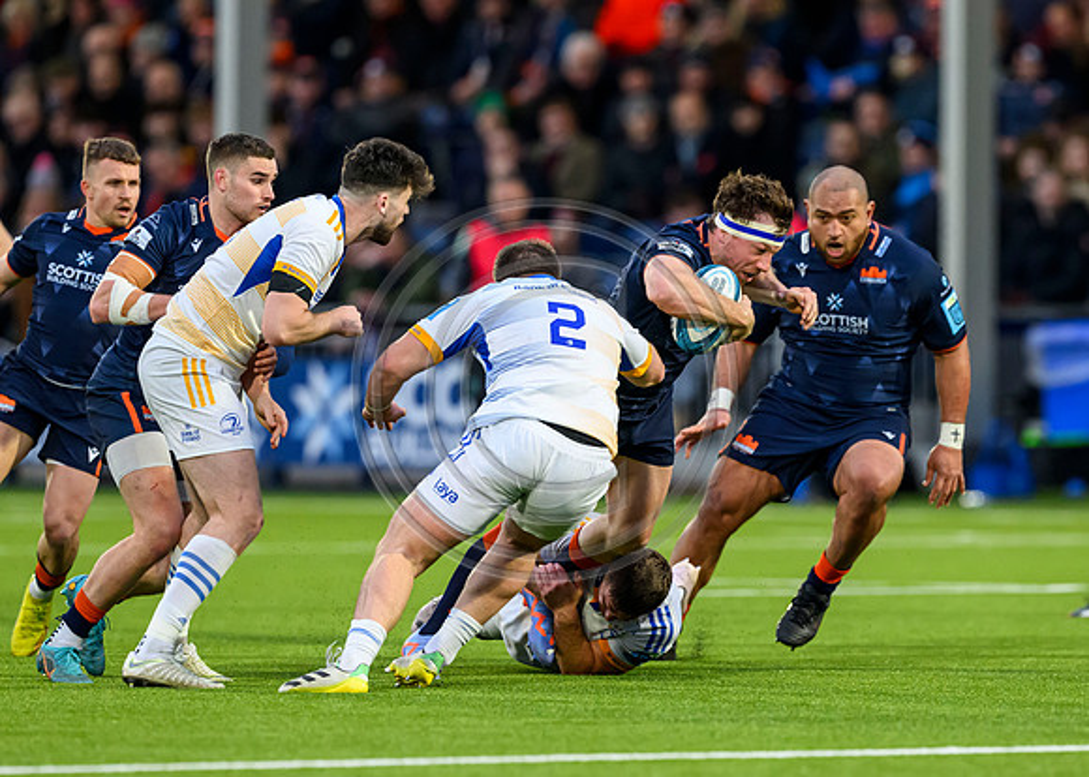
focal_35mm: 612
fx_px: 18923
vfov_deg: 2.4
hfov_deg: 3.3
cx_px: 623
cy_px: 483
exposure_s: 1/1250
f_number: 3.5
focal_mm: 400
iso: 4000
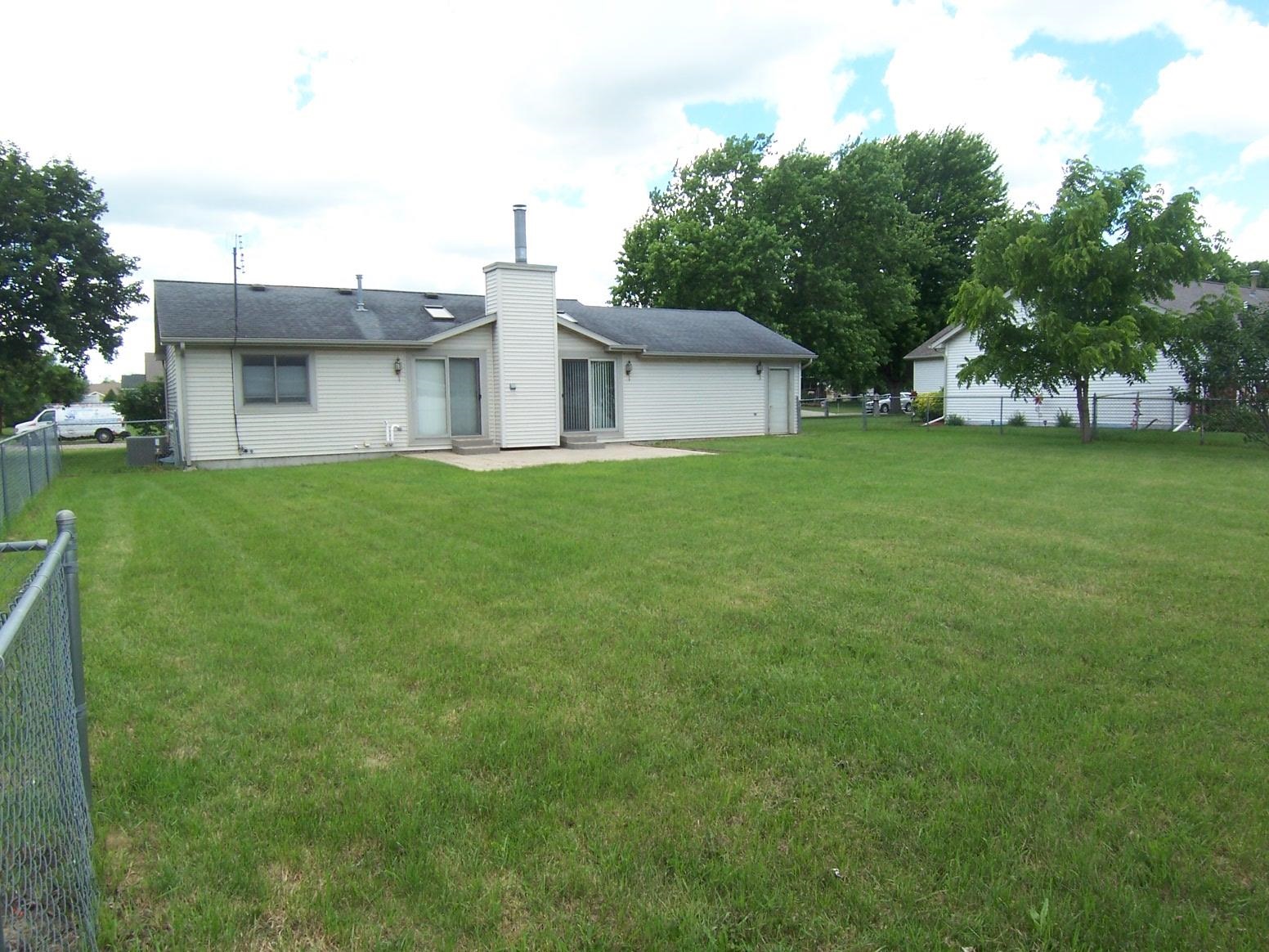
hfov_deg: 73.9
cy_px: 476
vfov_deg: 58.9
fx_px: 843
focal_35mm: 23
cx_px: 634
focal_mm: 3.8
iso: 64
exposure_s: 1/100
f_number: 5.6
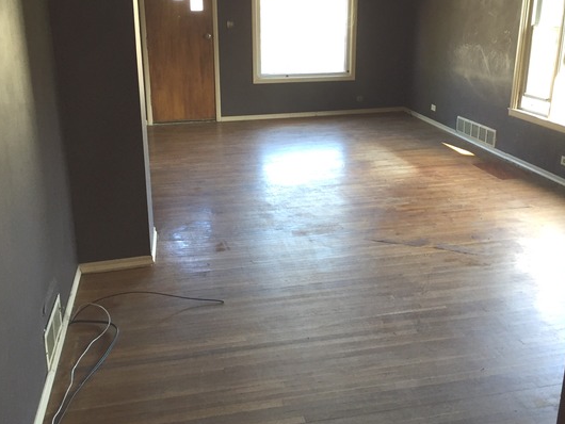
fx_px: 572
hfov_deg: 52.6
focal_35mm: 35
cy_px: 170
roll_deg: +0.9
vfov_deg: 40.6
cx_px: 284
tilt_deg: -17.7
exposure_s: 1/30
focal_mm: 4.15
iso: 50
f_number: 2.2
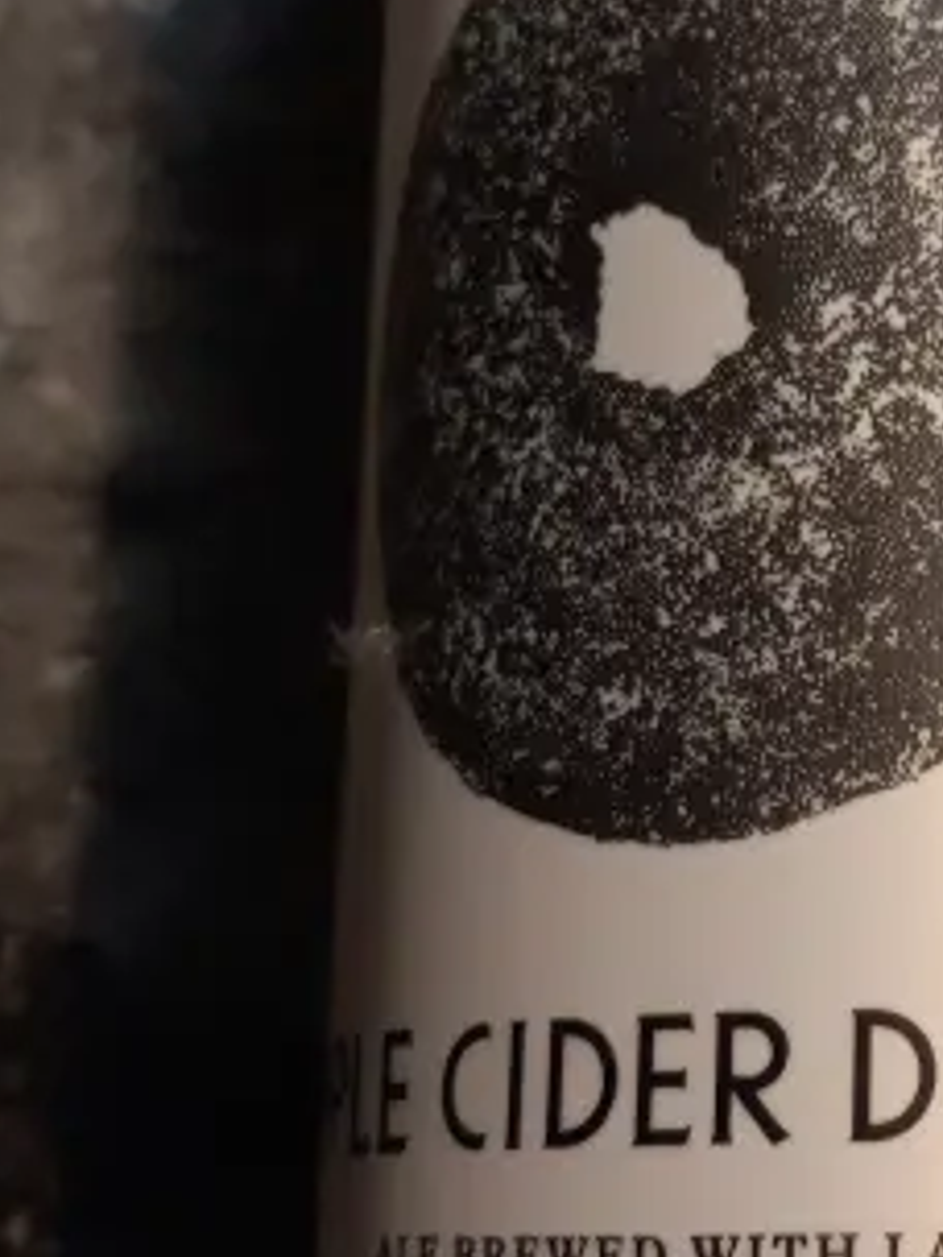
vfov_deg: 27.3
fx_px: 2579
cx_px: 1059
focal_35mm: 71
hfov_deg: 19.8
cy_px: 504
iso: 100
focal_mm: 3.94
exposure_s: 1/60
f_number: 1.8
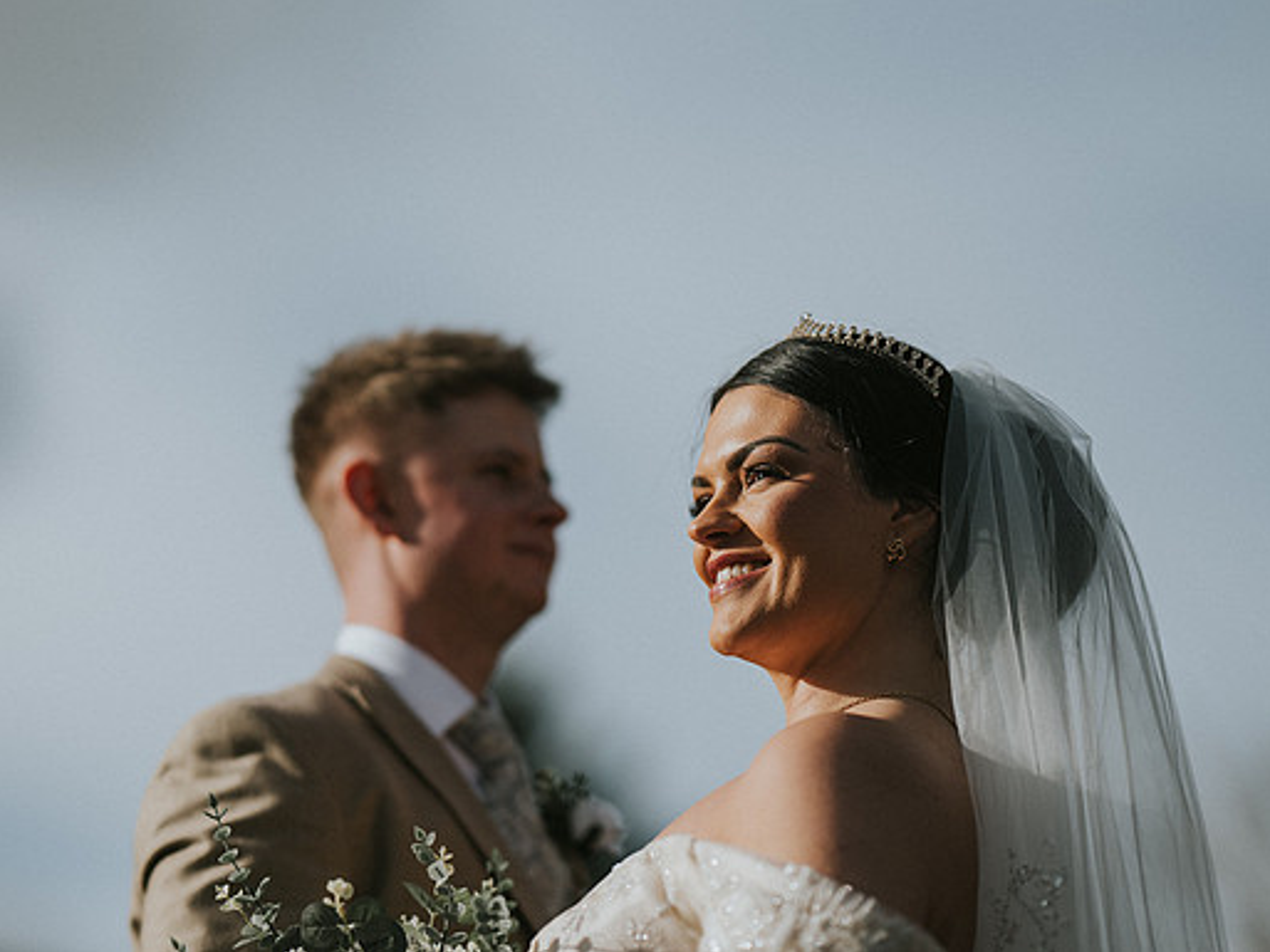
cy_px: 519
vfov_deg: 12.9
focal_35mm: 115
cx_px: 611
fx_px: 4220
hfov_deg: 17.1
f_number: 1.2
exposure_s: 1/6400
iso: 80
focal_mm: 85
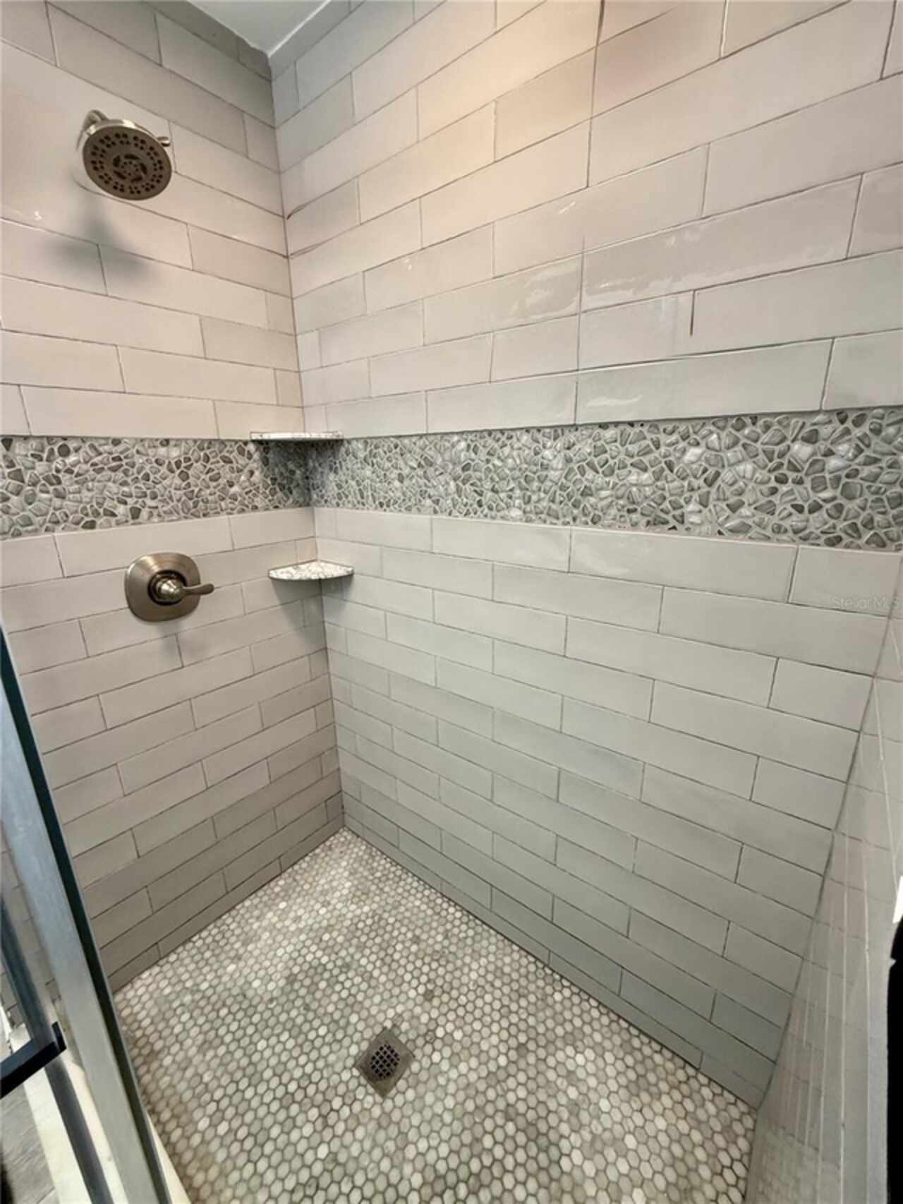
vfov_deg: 102.1
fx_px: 487
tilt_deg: -17.2
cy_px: 602
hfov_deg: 85.7
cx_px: 452
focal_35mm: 14
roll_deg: +0.9
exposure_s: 1/120
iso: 160
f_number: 2.2
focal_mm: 2.22
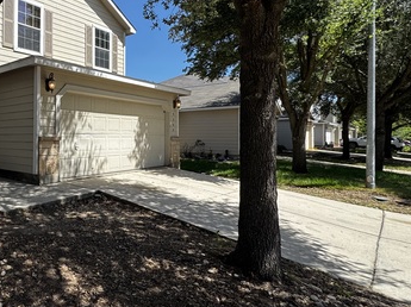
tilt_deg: +1.3
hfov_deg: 61.6
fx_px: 308
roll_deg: +0.6
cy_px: 133
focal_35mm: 26
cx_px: 80
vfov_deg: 52.8
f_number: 2.2
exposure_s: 1/1178
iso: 50
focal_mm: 2.22
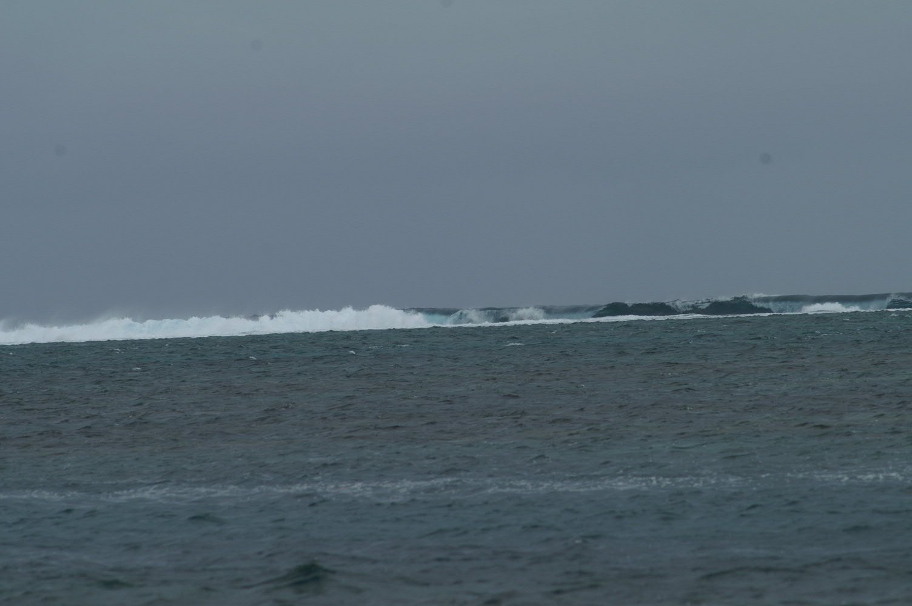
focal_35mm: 450
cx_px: 456
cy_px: 303
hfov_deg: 4.6
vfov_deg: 3.0
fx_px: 11390
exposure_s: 1/250
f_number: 11
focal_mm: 300
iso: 100
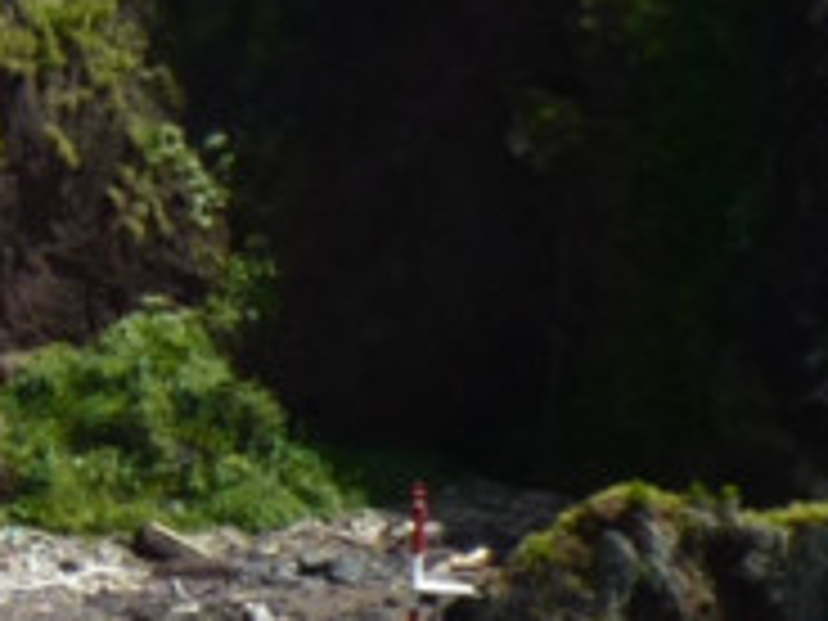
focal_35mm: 250
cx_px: -904
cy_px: -292
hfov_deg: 7.6
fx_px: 5980
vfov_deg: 5.9
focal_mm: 6.4
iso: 80
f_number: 5.6
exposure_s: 1/250
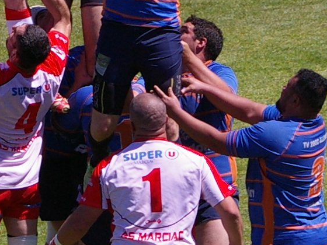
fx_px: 6212
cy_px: -224
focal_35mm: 658
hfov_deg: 3.0
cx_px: -52
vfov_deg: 2.3
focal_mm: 85
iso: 400
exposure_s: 1/1500
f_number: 5.6
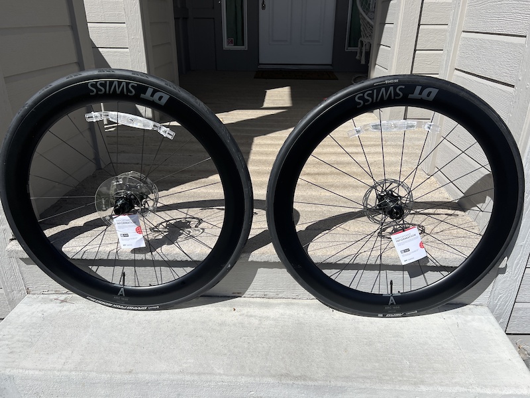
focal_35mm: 26
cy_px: 199
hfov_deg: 67.3
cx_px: 265
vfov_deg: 53.1
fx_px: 398
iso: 50
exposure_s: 1/6579
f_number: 1.5
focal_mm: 5.7
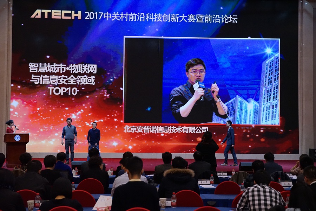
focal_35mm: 55
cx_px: 158
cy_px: 106
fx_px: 483
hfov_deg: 36.2
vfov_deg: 24.6
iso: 6400
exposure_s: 1/400
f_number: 4.5
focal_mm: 55
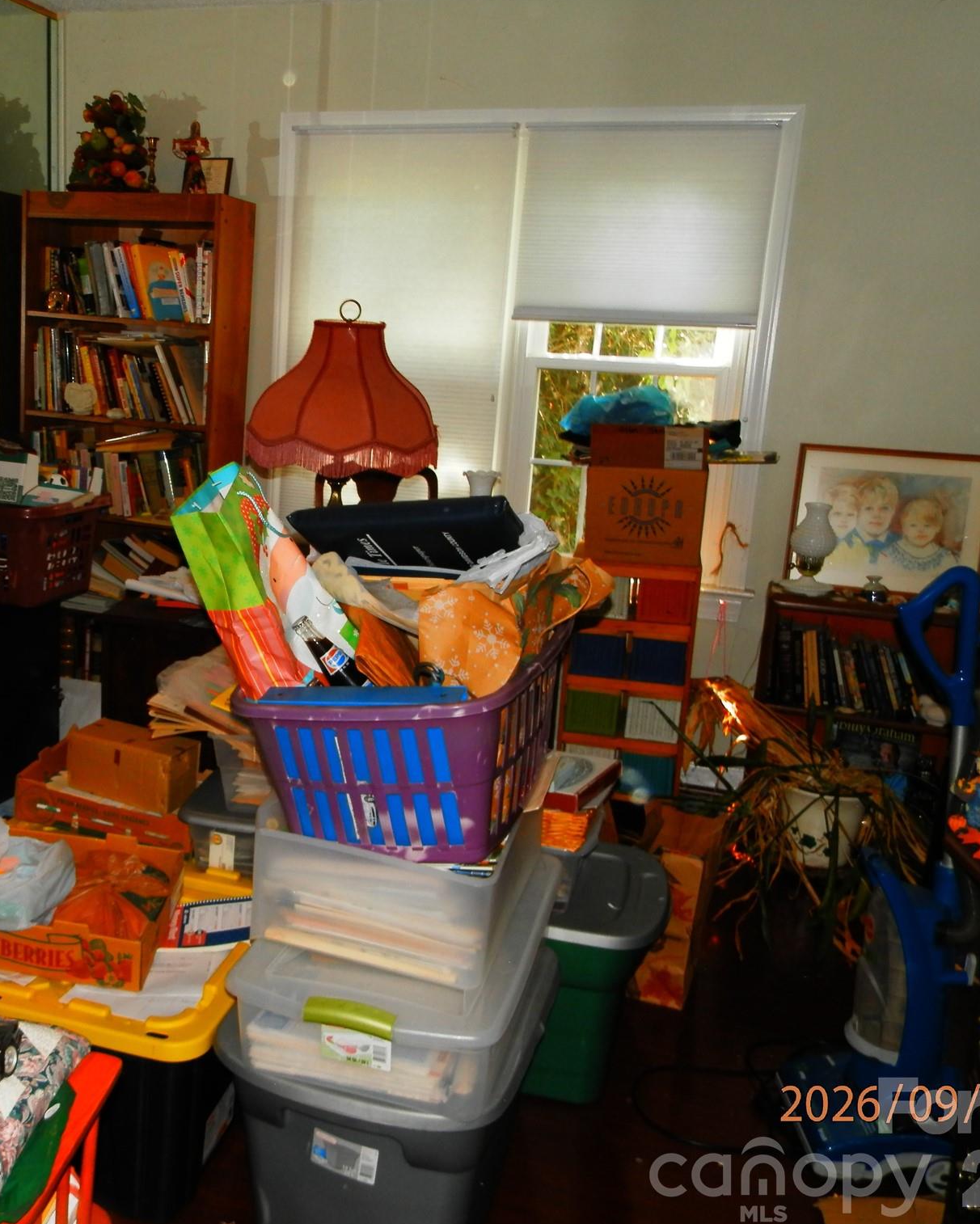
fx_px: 1196
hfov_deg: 43.8
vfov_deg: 54.2
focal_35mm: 33
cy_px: 615
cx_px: 308
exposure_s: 1/30
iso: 100
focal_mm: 4.5
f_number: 3.1
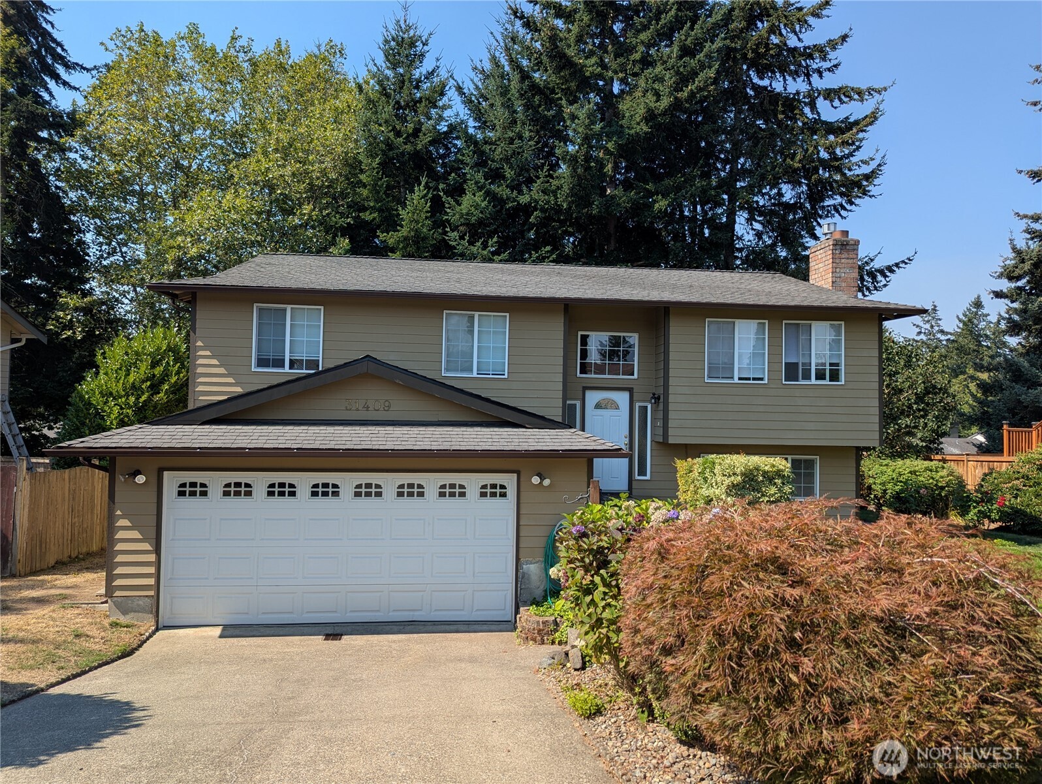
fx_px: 723
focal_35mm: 24
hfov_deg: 71.5
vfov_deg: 56.9
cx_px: 521
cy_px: 392
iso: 42
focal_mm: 6.81
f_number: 1.85
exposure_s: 1/1381
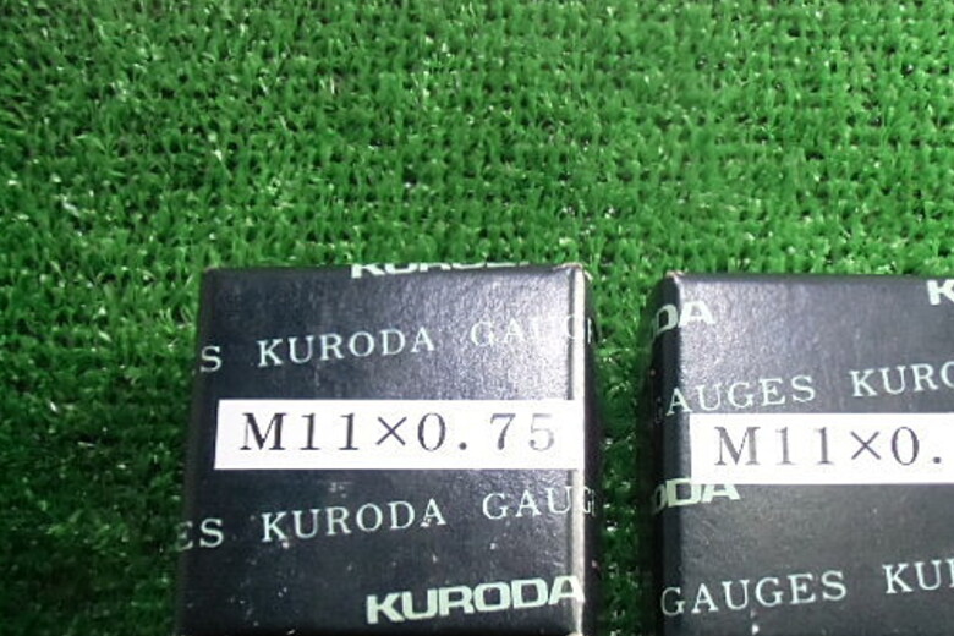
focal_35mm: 44
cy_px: 457
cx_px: 592
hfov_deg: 44.2
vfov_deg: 30.1
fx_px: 1166
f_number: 3.7
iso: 800
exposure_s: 1/60
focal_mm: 5.93
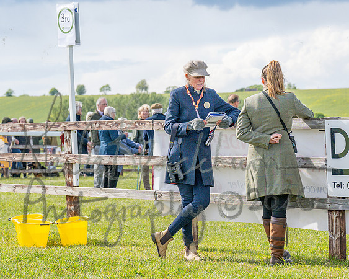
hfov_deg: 14.6
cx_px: 188
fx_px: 1360
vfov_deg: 11.7
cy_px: 131
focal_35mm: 132
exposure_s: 1/1250
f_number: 5
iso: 400
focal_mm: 70
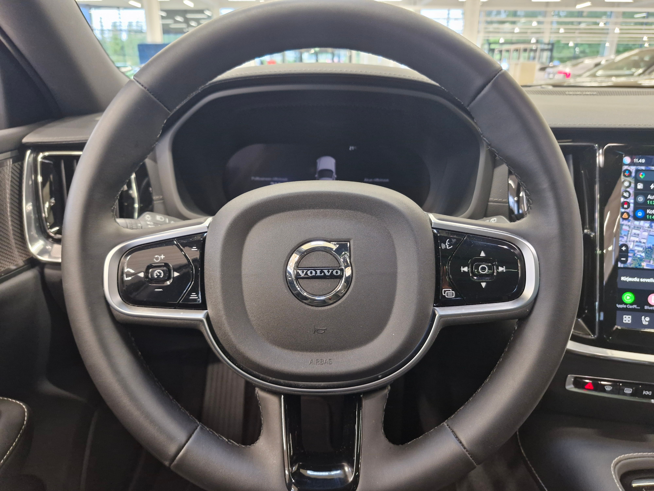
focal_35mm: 23
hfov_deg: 73.9
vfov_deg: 58.9
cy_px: 246
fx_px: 435
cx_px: 327
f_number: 1.8
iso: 500
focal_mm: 5.54
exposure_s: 1/50
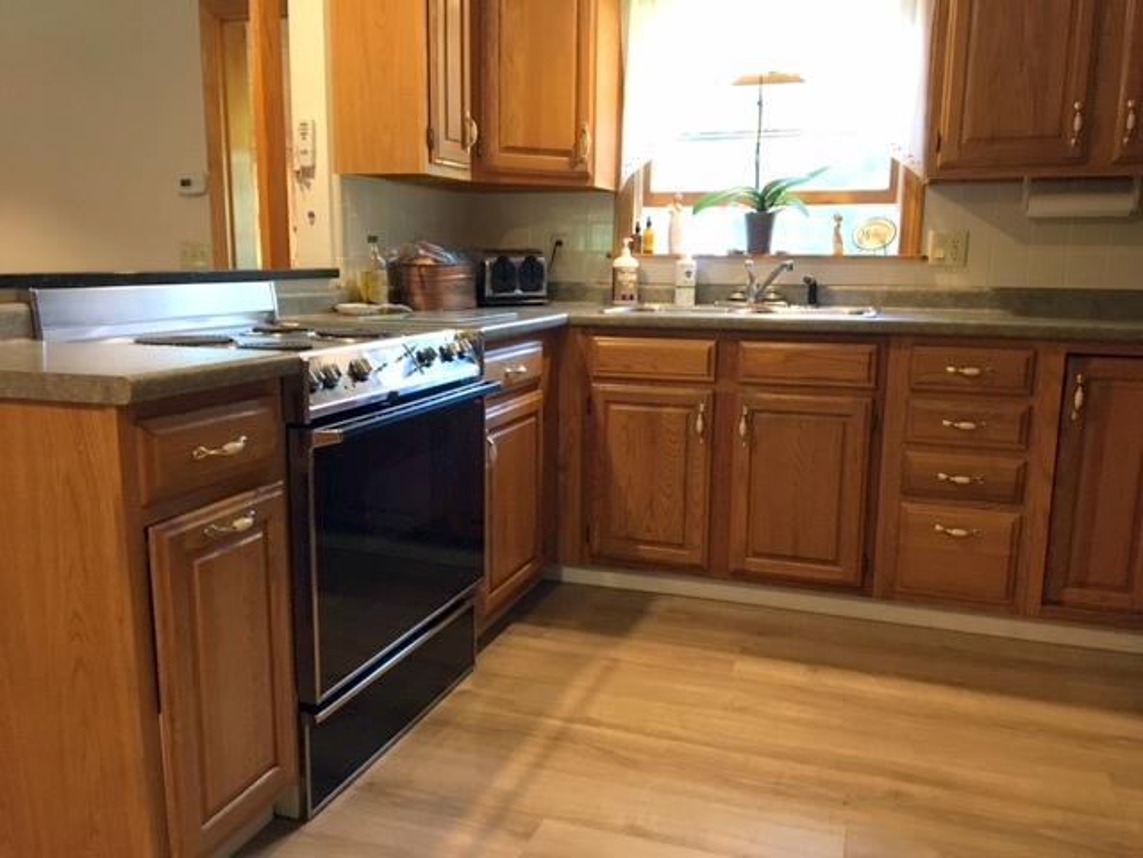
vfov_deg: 48.2
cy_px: 429
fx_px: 958
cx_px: 572
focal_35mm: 29
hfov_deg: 61.7
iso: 200
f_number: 2.2
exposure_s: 1/30
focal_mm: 4.15
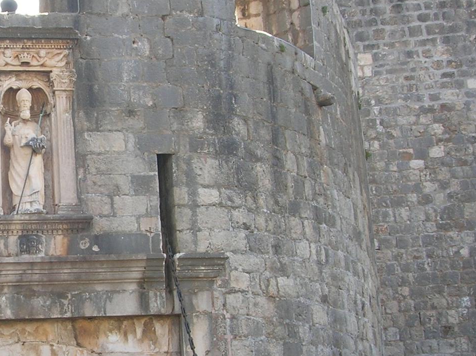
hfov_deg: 22.4
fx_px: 1168
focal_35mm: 85
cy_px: 214
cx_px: 30
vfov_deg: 17.3
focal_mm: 7
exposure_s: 1/73
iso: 50
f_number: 5.2
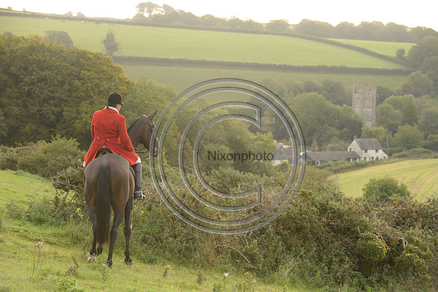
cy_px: 146
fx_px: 1459
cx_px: 219
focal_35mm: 120
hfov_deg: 17.1
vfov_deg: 11.4
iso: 2500
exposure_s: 1/1250
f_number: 6.3
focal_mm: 120
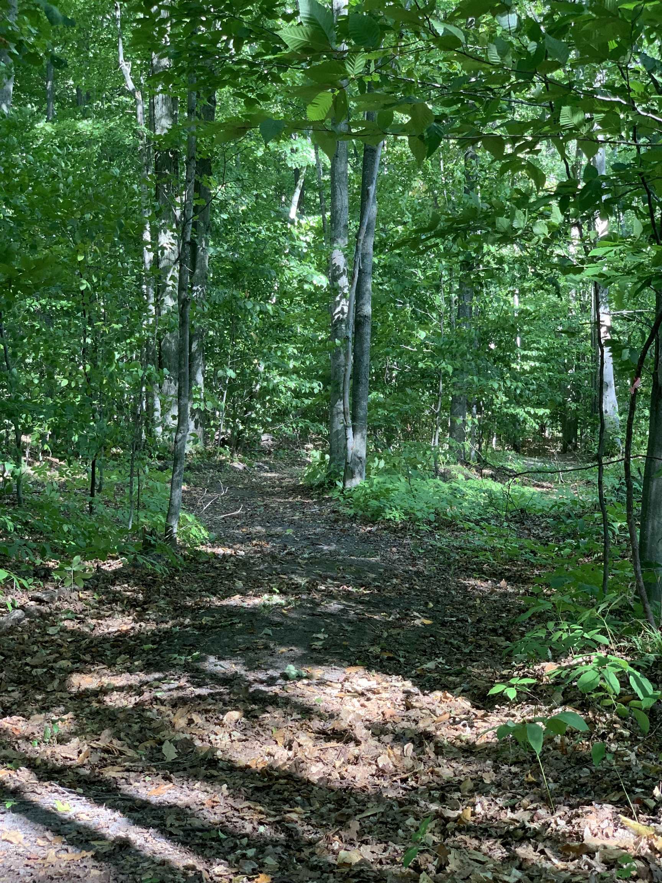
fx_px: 1326
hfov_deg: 28.0
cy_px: 442
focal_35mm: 52
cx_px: 331
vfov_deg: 36.8
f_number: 2.4
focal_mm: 6
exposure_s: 1/109
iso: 125
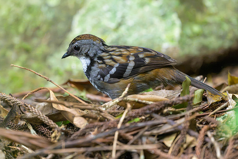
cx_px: 84
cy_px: 57
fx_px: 3591
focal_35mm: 543
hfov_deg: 3.8
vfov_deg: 2.5
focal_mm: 400
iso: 12800
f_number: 3.5
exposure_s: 1/200
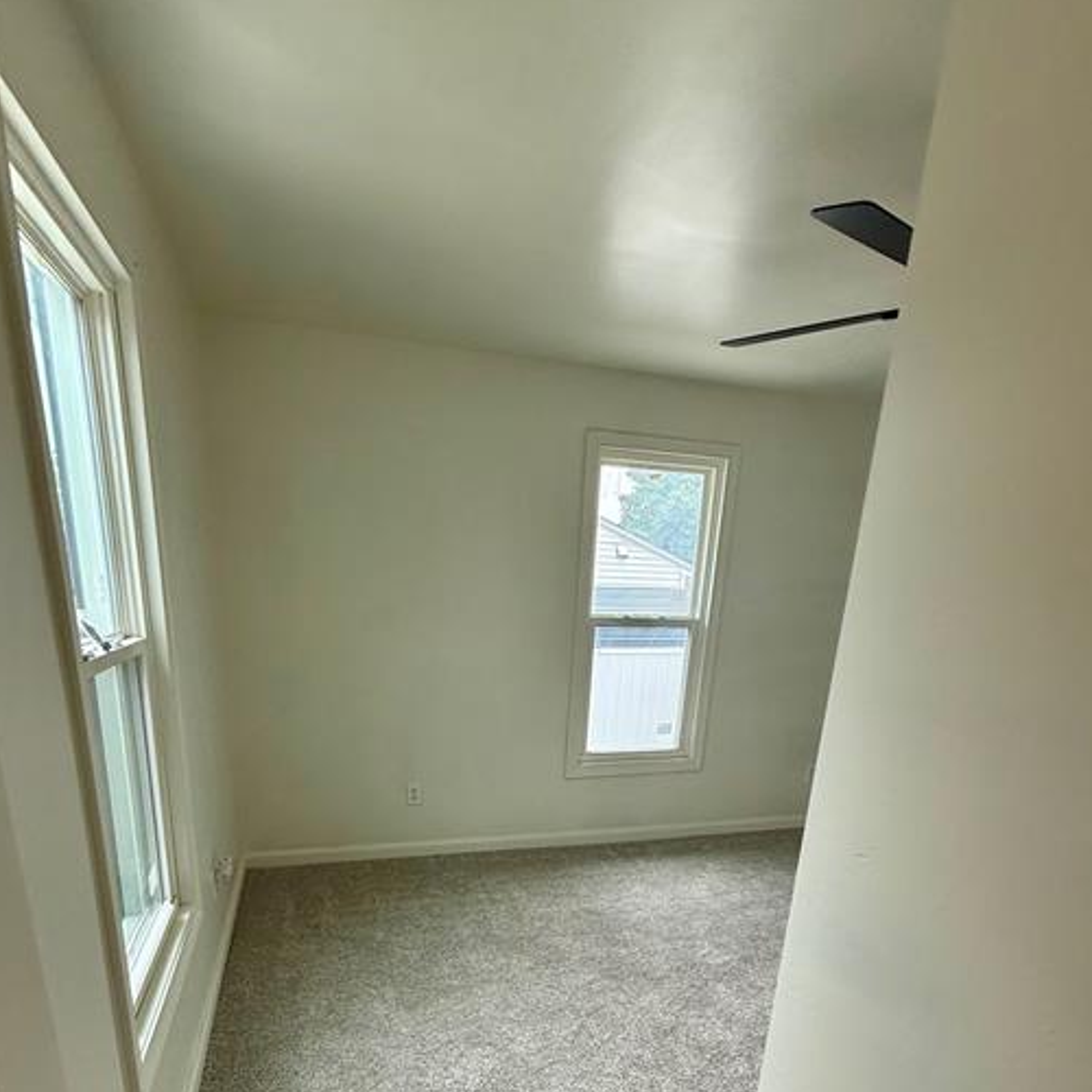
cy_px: 788
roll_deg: -4.1
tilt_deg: -15.1
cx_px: 513
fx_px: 678
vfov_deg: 73.4
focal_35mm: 19
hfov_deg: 77.6
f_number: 2.2
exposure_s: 1/139
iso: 64
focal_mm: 2.22
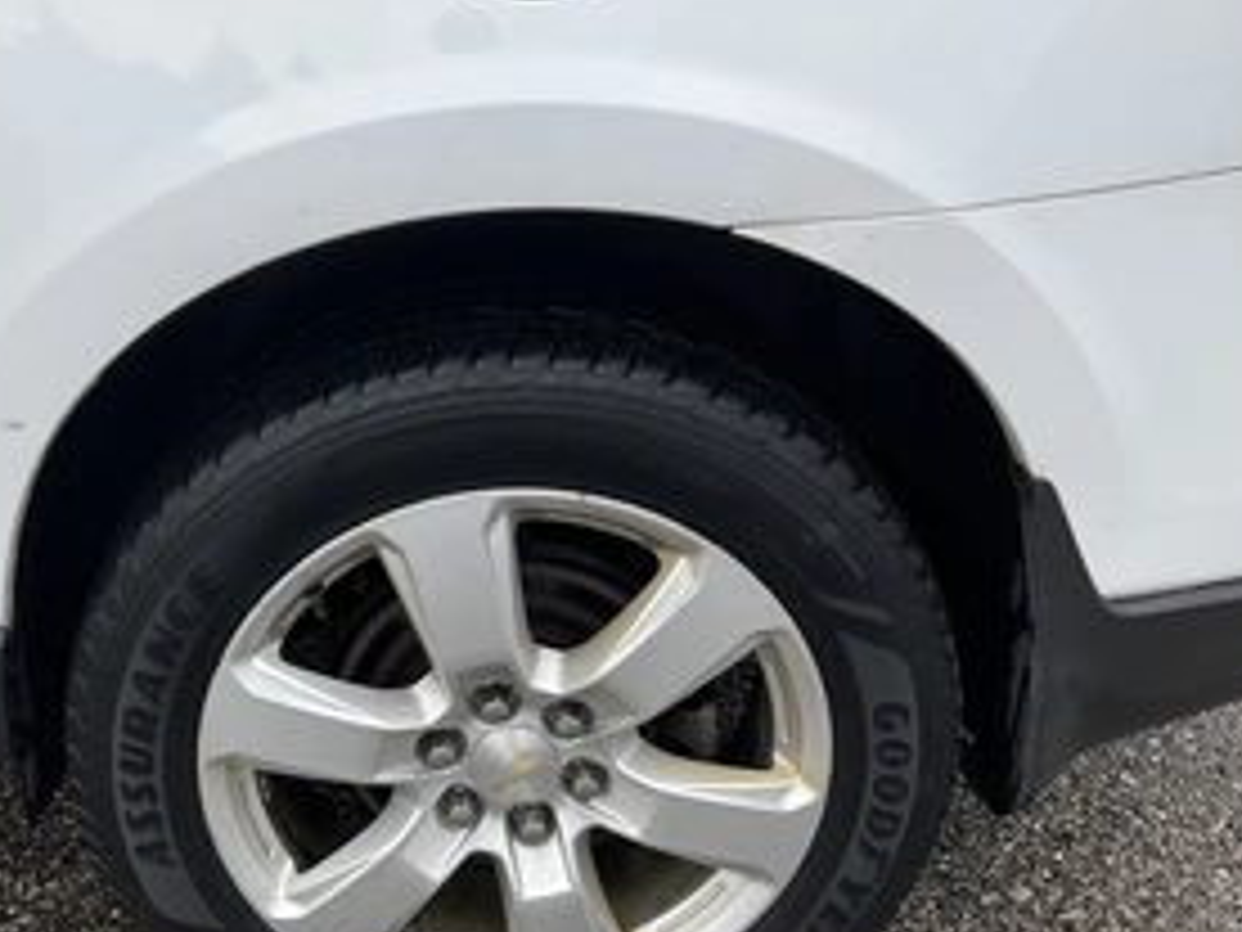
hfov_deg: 44.5
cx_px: 477
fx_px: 1507
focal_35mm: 42
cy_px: 585
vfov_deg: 34.2
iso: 25
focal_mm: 3
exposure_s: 1/842
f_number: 1.8
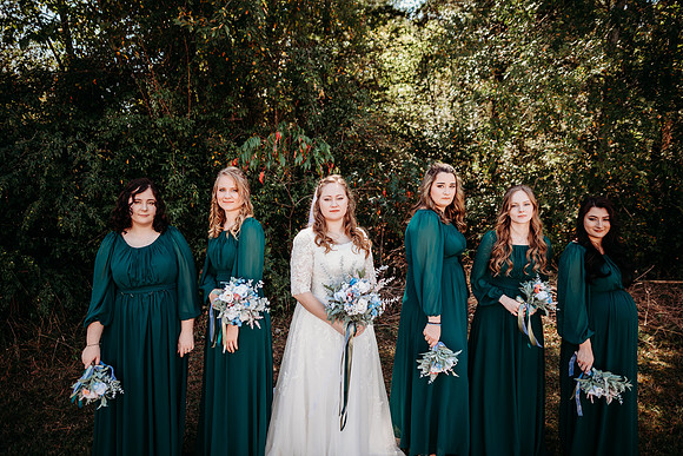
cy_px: 228
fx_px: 455
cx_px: 342
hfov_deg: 73.7
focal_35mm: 24
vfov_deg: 53.2
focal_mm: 24
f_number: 2.2
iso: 160
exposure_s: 1/800
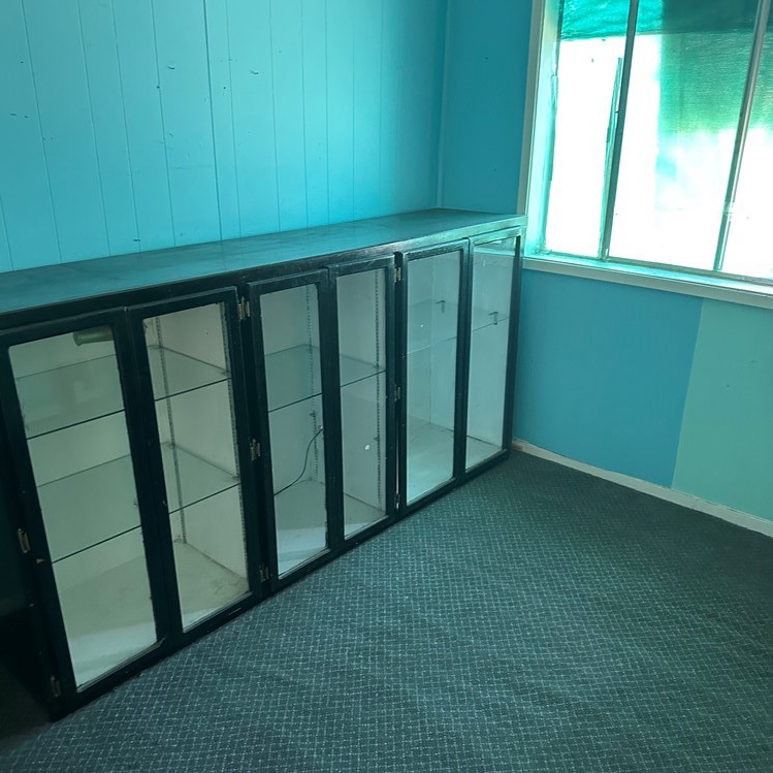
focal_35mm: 29
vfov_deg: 55.6
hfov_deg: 55.6
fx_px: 733
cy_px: 410
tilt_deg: -21.7
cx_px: 381
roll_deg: +0.7
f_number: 1.78
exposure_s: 1/60
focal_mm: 6.86
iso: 640
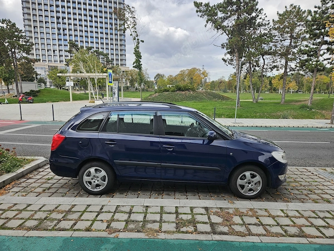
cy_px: 126
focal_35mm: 23
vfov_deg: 58.9
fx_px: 222
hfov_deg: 73.9
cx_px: 167
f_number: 1.8
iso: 25
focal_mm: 5.4
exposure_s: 1/699
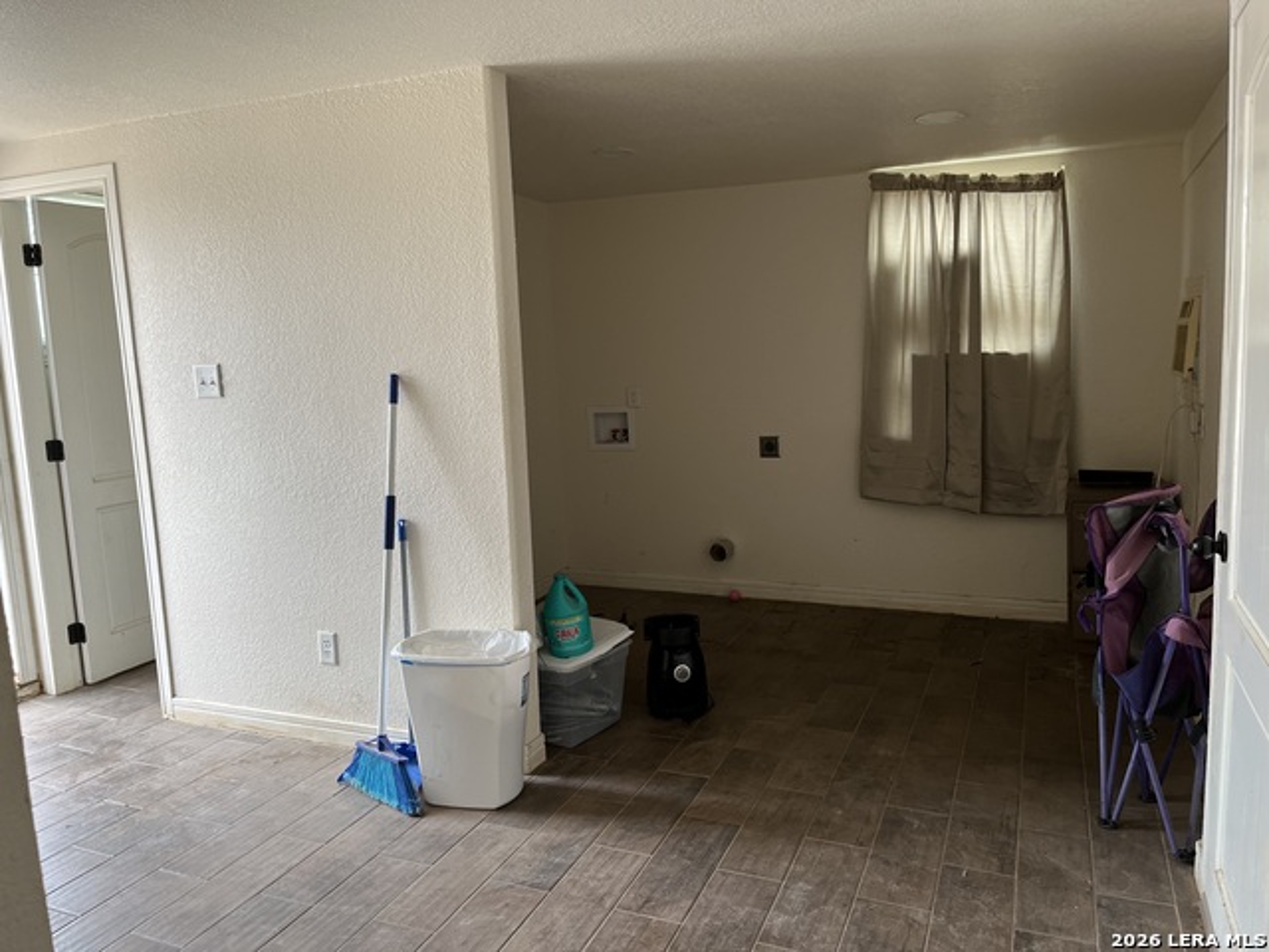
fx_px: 953
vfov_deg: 53.1
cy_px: 476
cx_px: 634
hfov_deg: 67.3
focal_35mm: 26
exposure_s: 1/121
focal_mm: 5.1
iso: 100
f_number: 1.6
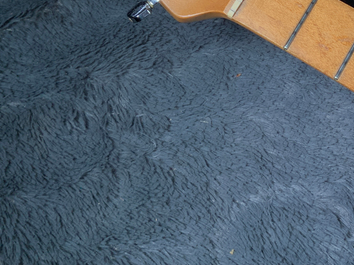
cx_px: 331
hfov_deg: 28.8
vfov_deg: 22.0
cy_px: -8
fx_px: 654
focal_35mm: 64
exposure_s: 1/104
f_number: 1.8
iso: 25
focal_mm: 3
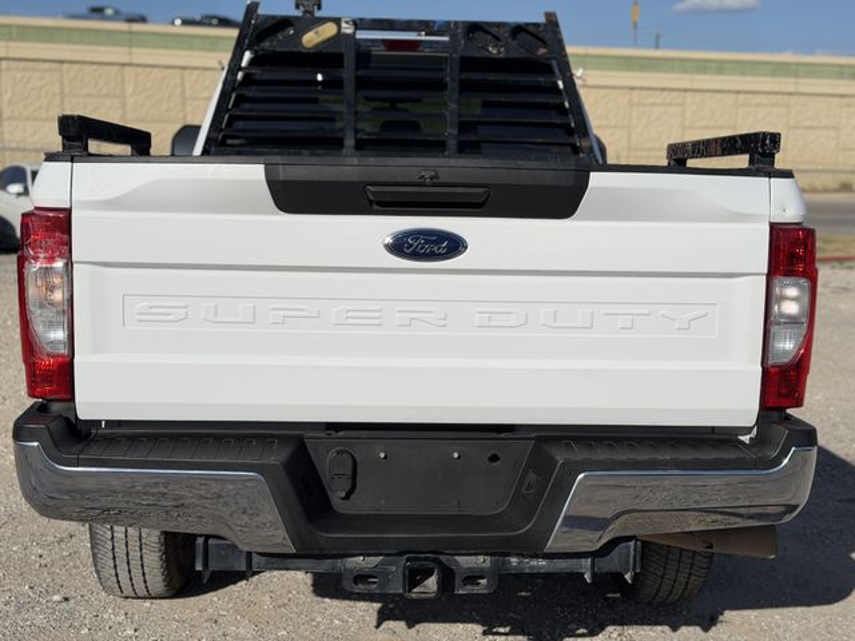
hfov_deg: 39.7
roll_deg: +0.0
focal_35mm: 48
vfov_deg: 30.3
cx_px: 428
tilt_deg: -8.4
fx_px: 1186
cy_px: 320
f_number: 1.78
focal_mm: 6.76
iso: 64
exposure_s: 1/16129
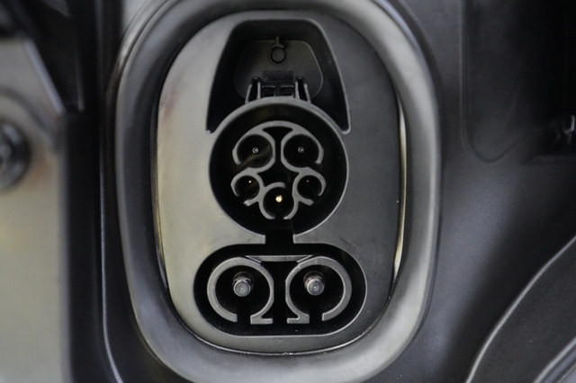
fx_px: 416
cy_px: 192
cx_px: 288
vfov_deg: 49.5
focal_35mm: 26
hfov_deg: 69.4
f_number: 2.8
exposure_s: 1/40
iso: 12800
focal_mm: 26
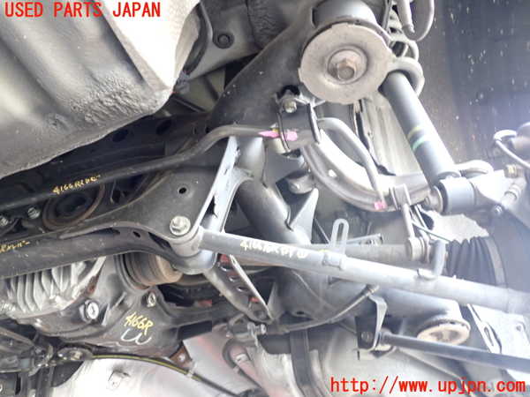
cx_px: 265
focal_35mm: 30
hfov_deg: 60.0
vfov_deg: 46.8
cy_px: 198
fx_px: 459
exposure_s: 1/30
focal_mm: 5.4
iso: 320
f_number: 2.3
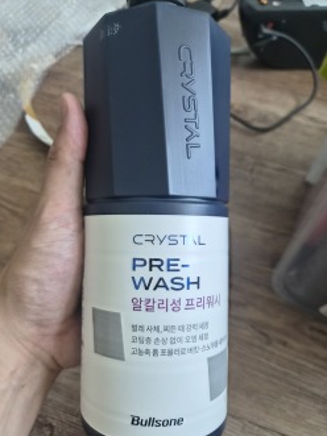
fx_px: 315
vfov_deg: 69.3
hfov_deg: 54.8
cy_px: 233
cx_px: 150
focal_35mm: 25
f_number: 1.8
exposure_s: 1/120
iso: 320
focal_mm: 5.4
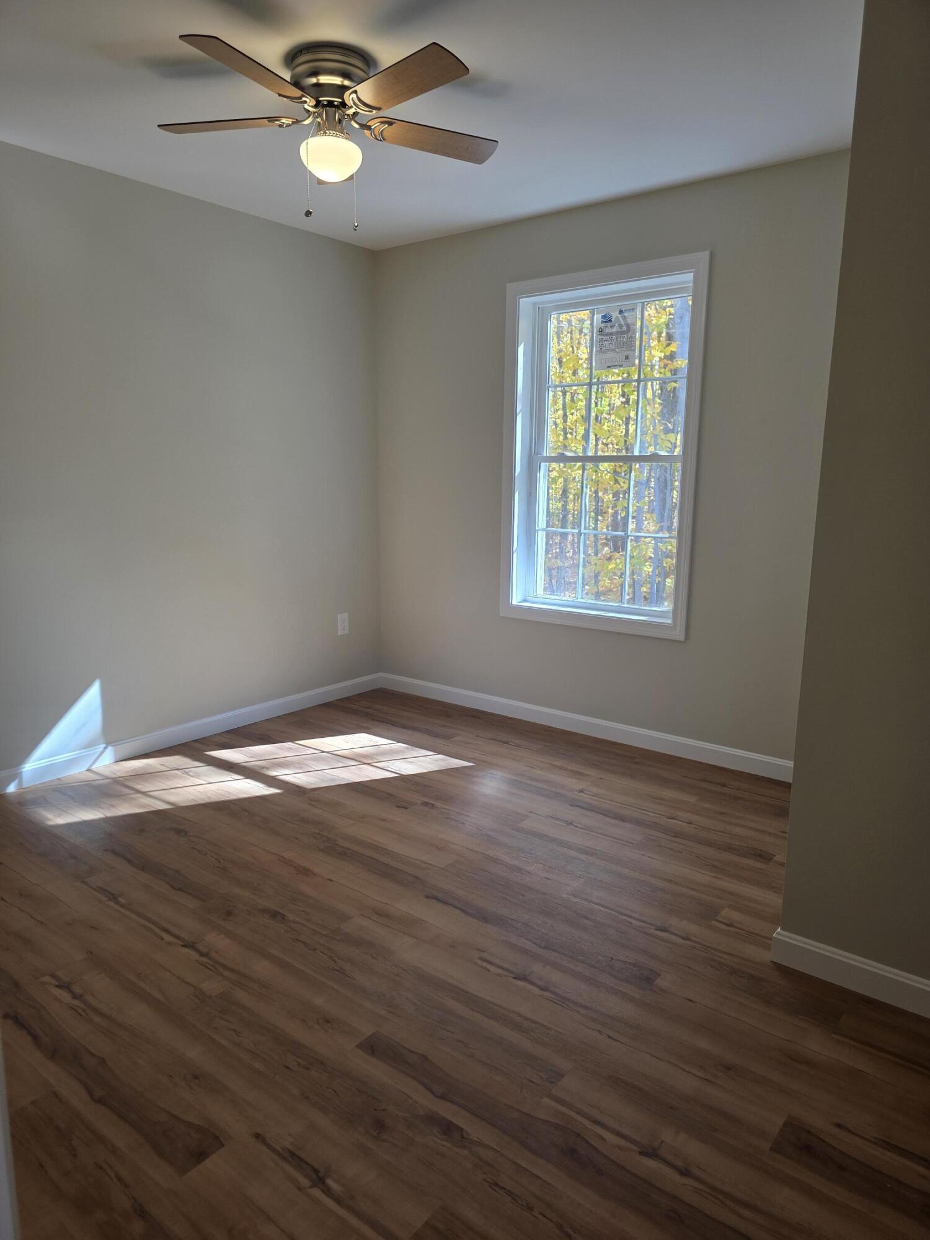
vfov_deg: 73.9
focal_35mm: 23
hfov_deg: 58.9
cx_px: 465
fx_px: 824
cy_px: 620
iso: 80
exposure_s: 1/120
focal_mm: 6.3
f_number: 1.7
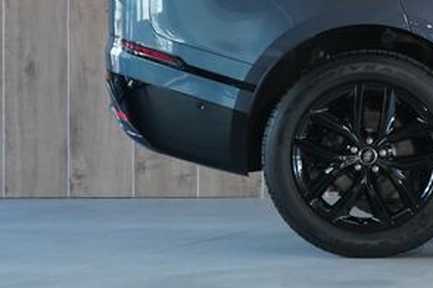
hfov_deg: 9.8
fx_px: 2429
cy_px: -12
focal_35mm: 202
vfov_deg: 6.8
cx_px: 714
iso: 3200
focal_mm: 58
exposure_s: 1/160
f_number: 5
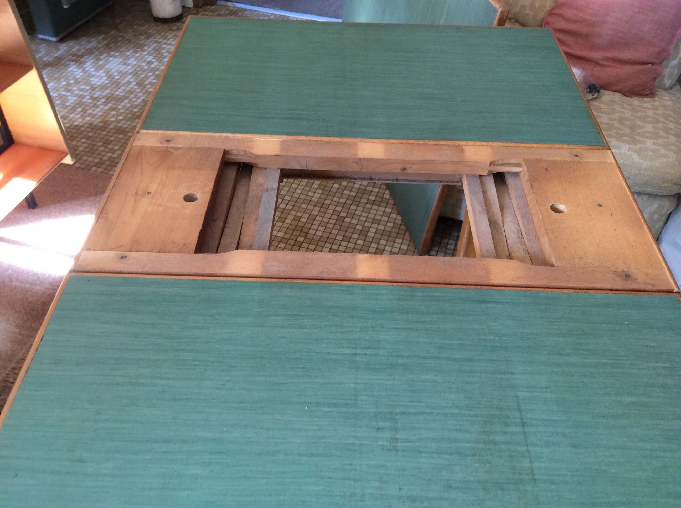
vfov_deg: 44.1
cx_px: 340
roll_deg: +0.6
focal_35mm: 32
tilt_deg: -43.5
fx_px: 629
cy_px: 254
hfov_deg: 56.9
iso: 80
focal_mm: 3.3
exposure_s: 1/25
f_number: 2.4
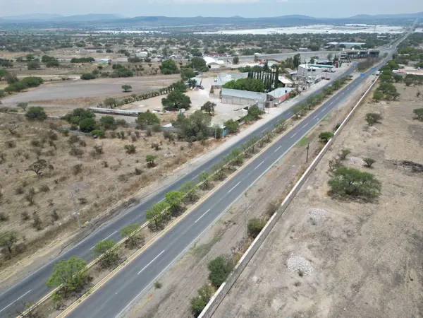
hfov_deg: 71.6
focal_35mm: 24
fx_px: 293
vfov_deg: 56.8
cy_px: 159
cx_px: 212
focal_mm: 6.72
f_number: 1.7
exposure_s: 1/2500
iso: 100
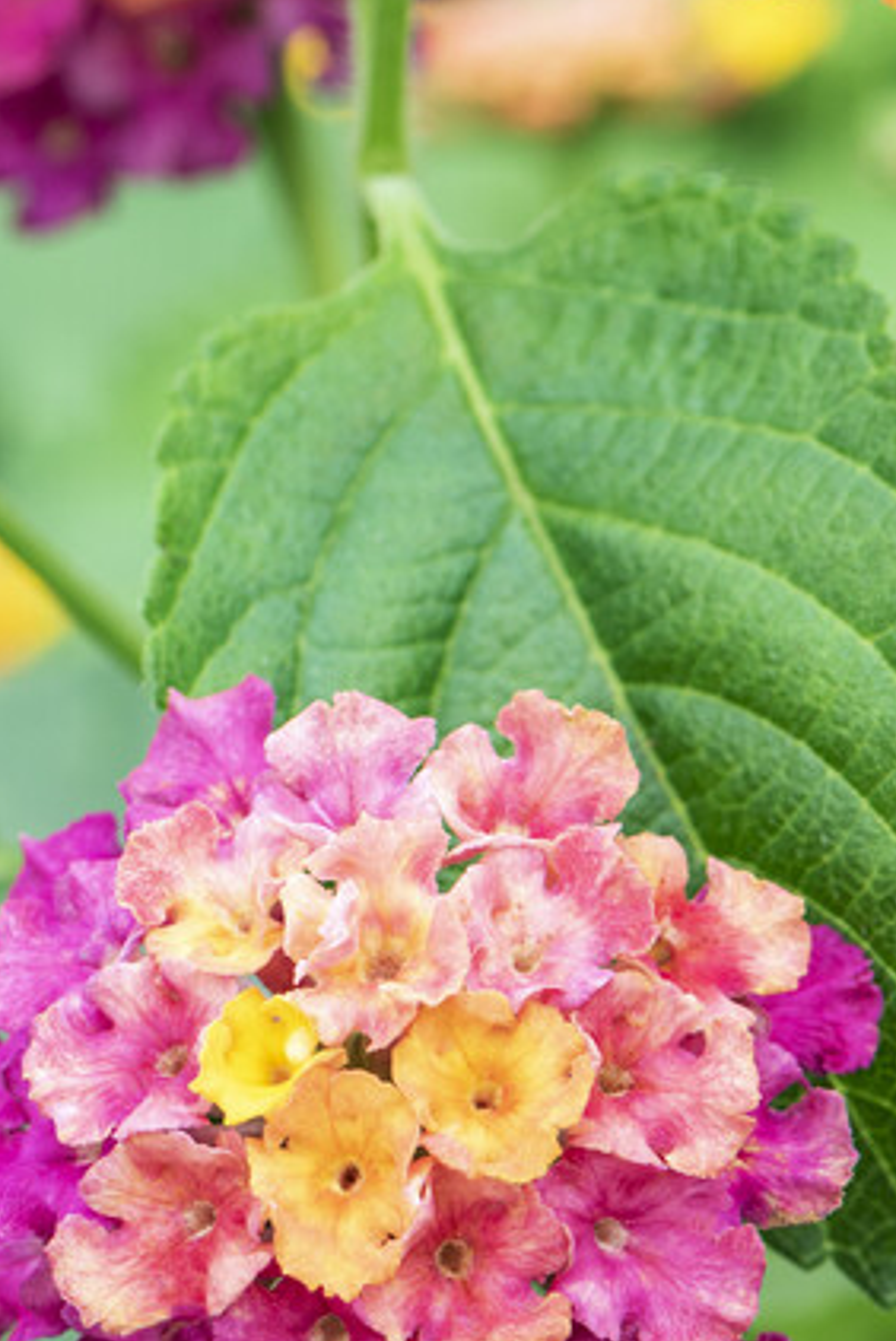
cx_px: 359
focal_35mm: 255
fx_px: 9504
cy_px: 899
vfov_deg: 8.1
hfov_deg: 5.4
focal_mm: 105
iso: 400
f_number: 13
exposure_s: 1/160
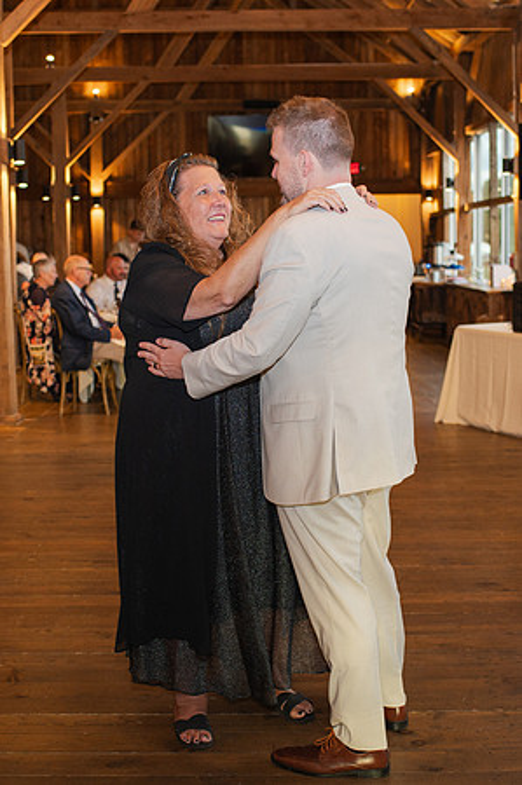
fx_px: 1152
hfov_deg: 25.5
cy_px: 392
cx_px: 256
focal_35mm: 53
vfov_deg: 37.7
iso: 1000
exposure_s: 1/200
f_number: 3.2
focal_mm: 35
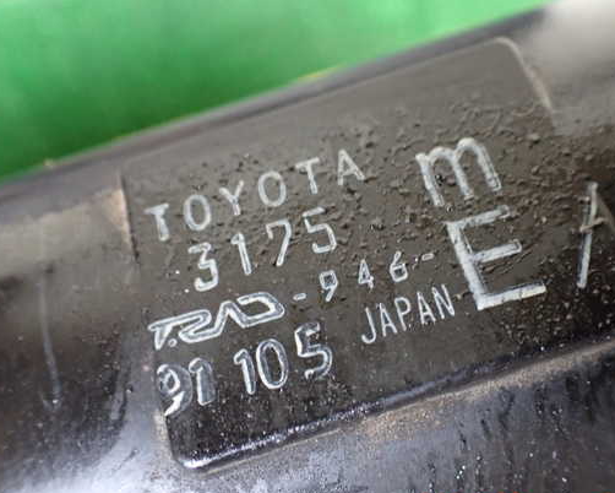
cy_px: 245
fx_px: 637
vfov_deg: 42.3
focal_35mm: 35
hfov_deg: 51.5
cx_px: 332
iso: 1000
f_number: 2.3
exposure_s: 1/30
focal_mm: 5.4
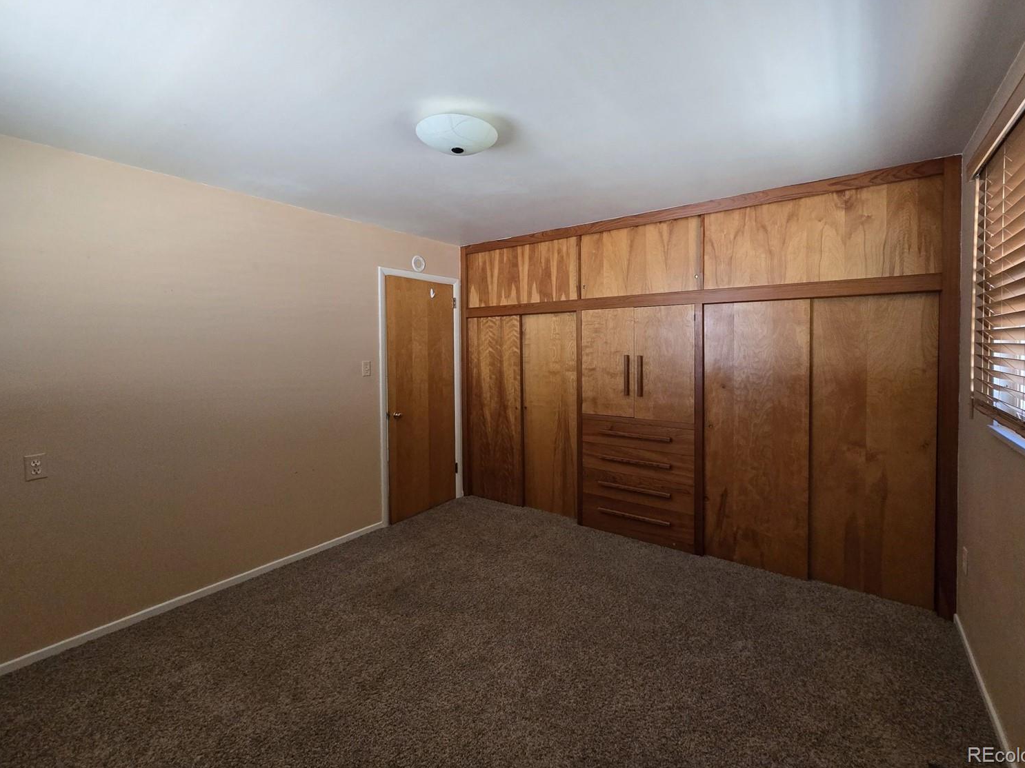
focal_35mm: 14
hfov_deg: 102.0
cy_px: 356
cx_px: 528
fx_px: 414
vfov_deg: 85.5
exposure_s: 1/60
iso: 250
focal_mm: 2.2
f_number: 2.2
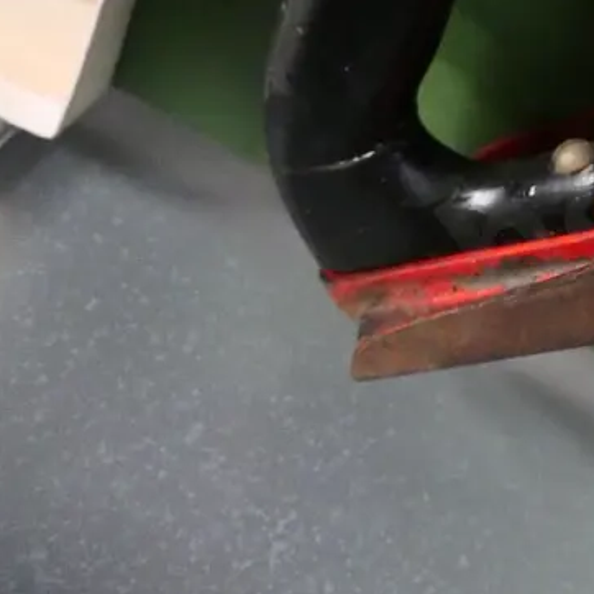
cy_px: 46
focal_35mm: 60
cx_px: 786
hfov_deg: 24.7
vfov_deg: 27.5
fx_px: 1165
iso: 6400
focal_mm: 12
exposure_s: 1/320
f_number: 3.5
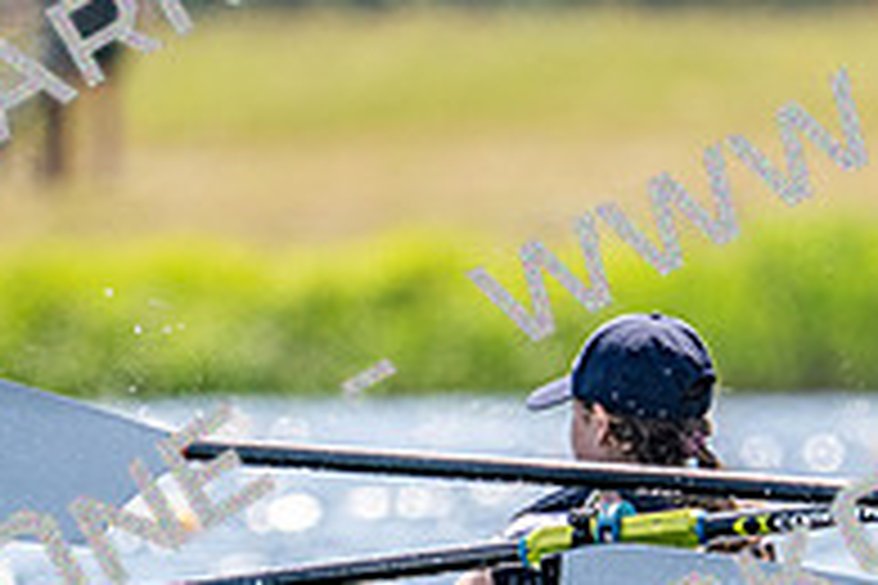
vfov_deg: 0.8
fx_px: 43531
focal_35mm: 1785
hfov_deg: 1.2
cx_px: 1022
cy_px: 356
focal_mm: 400
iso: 250
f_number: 4.5
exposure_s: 1/2500
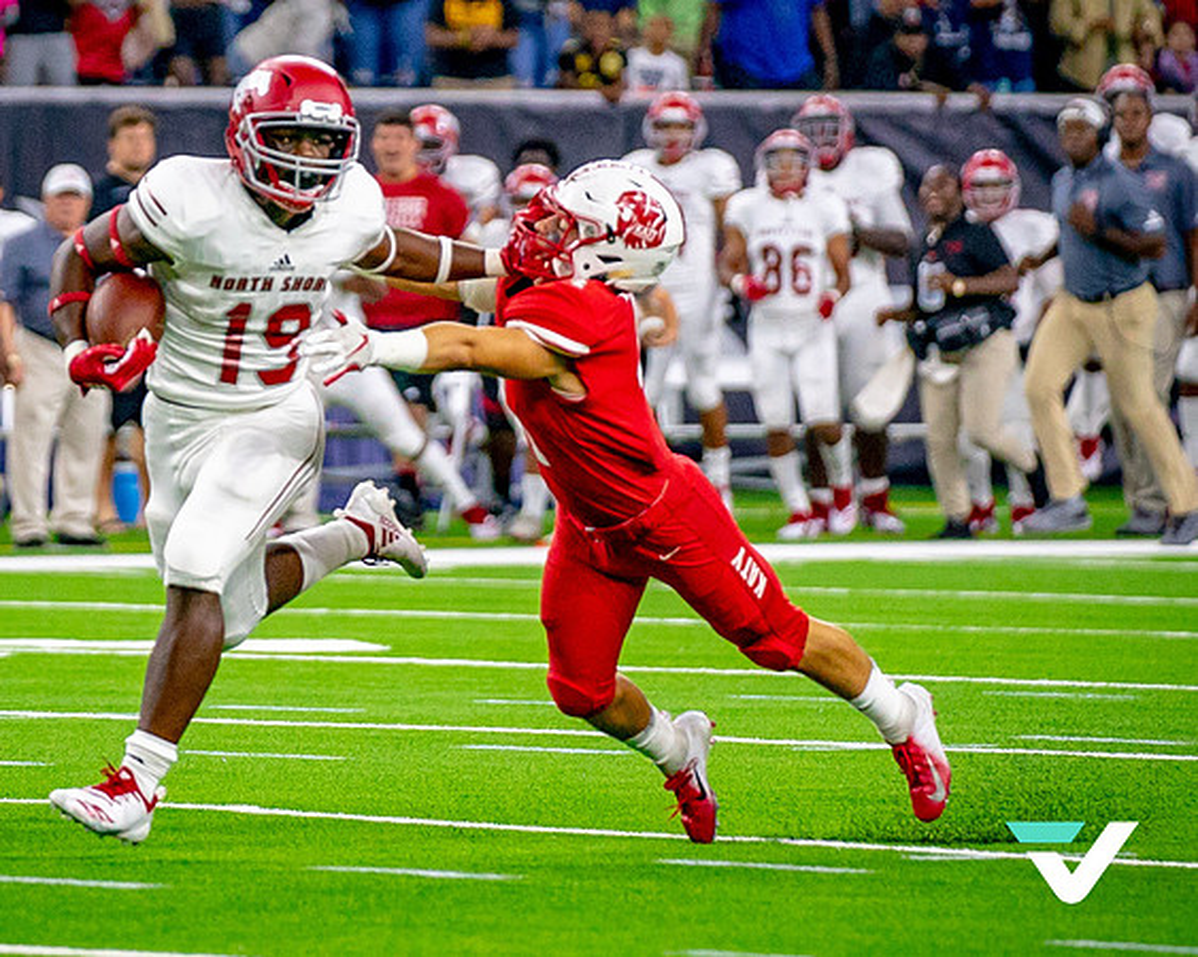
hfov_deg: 3.8
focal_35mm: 509
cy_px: 239
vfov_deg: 3.0
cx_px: 292
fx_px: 18031
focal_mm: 194
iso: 2000
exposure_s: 1/2000
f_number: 2.8
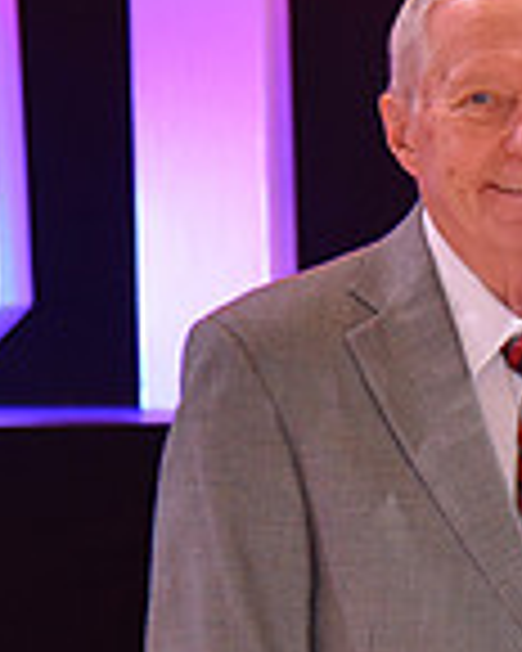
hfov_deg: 6.2
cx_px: 1048
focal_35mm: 244
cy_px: 560
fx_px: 4712
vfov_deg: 7.9
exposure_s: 1/250
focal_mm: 65
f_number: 4.5
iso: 2000
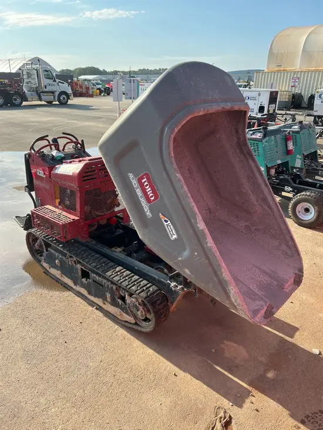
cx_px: 162
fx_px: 323
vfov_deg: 67.3
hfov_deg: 53.1
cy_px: 215
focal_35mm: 26
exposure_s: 1/1838
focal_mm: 5.7
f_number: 1.5
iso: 50
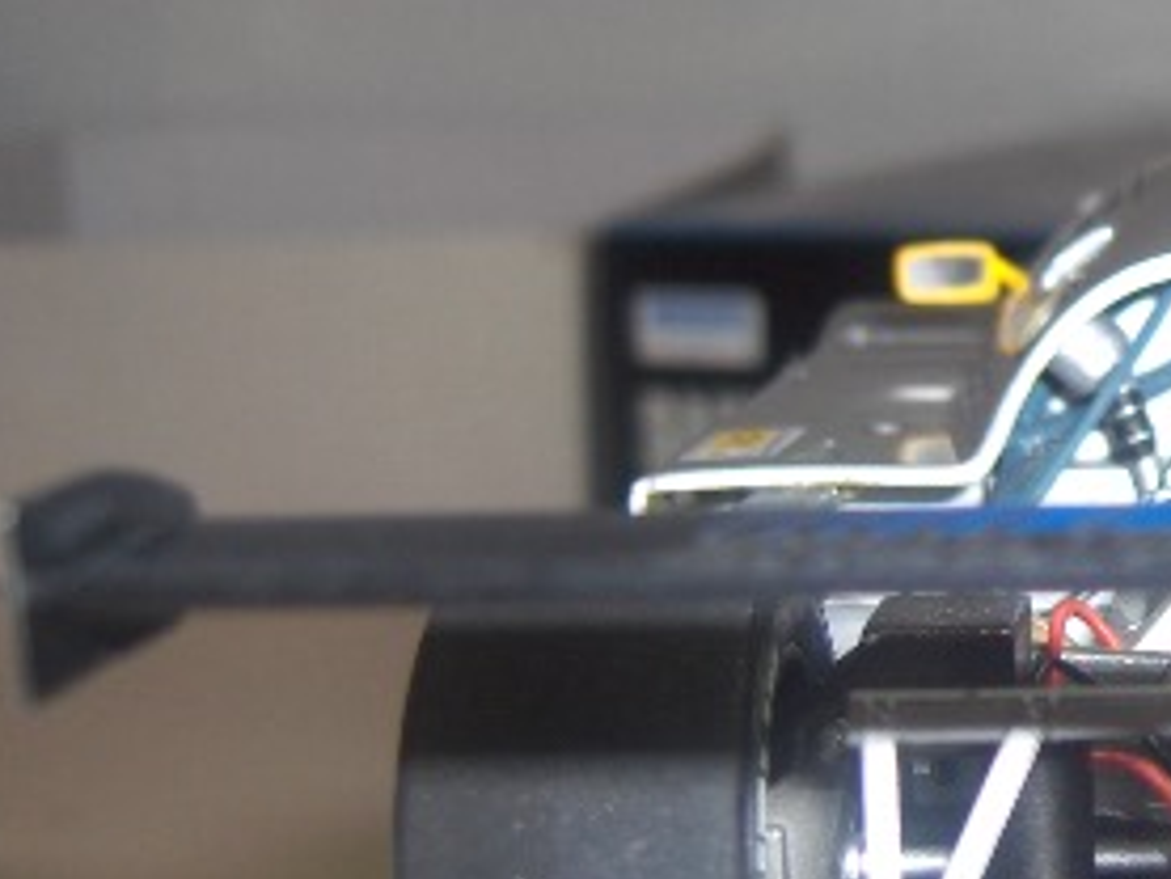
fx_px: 3046
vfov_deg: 16.4
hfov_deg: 20.6
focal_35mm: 90
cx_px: 1323
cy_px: 558
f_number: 4.8
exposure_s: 1/60
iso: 100
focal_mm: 8
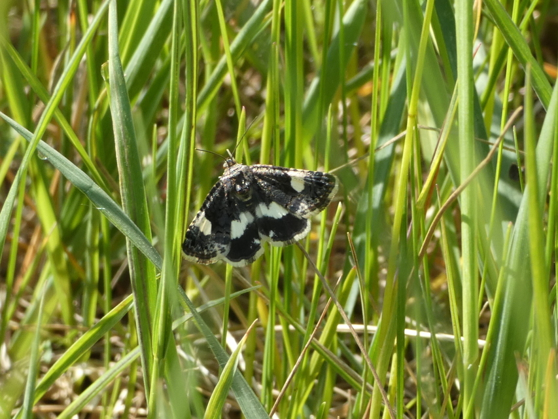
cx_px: 279
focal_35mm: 183
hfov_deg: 10.8
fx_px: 2950
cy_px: 210
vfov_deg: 8.1
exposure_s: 1/80
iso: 100
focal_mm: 32.7
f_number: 5.5
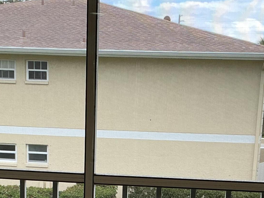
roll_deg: -0.8
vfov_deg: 18.8
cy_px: 207
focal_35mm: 76
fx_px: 580
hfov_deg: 25.7
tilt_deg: -13.1
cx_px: 121
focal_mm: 3
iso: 25
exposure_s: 1/216
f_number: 1.8
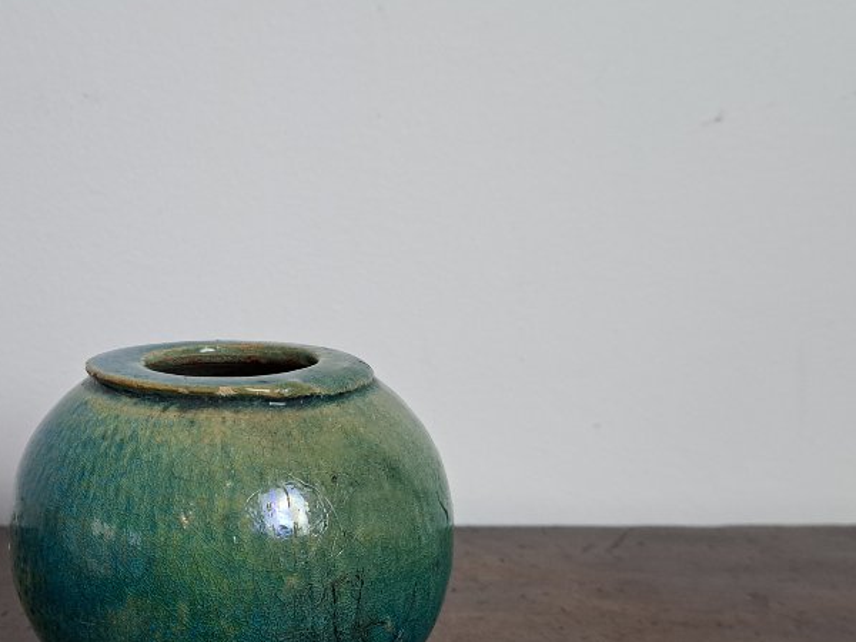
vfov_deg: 29.9
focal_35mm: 48
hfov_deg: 38.6
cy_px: 469
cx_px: 207
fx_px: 1187
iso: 125
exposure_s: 1/50
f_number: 1.8
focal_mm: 5.23
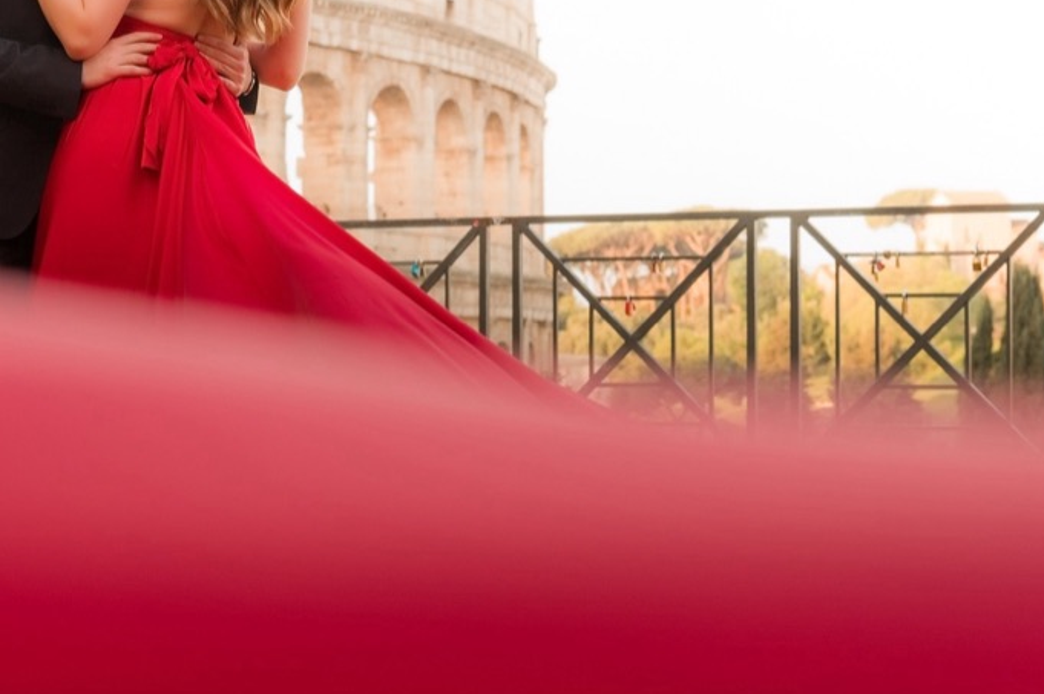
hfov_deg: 26.8
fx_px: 2144
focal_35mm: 74
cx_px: 196
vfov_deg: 18.3
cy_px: 236
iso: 640
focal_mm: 42
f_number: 4.5
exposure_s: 1/250
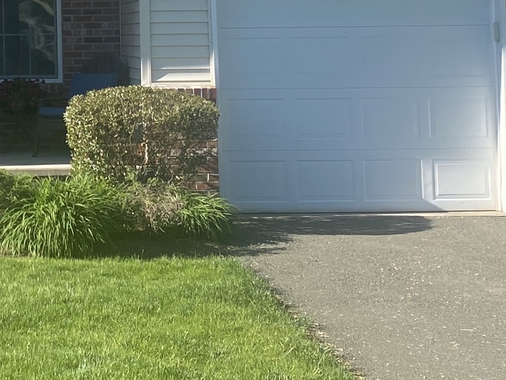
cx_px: -26
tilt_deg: +3.3
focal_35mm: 103
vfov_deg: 13.9
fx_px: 1506
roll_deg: +0.9
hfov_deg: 18.5
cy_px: -88
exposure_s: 1/1258
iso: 32
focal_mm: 4.25
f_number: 1.8
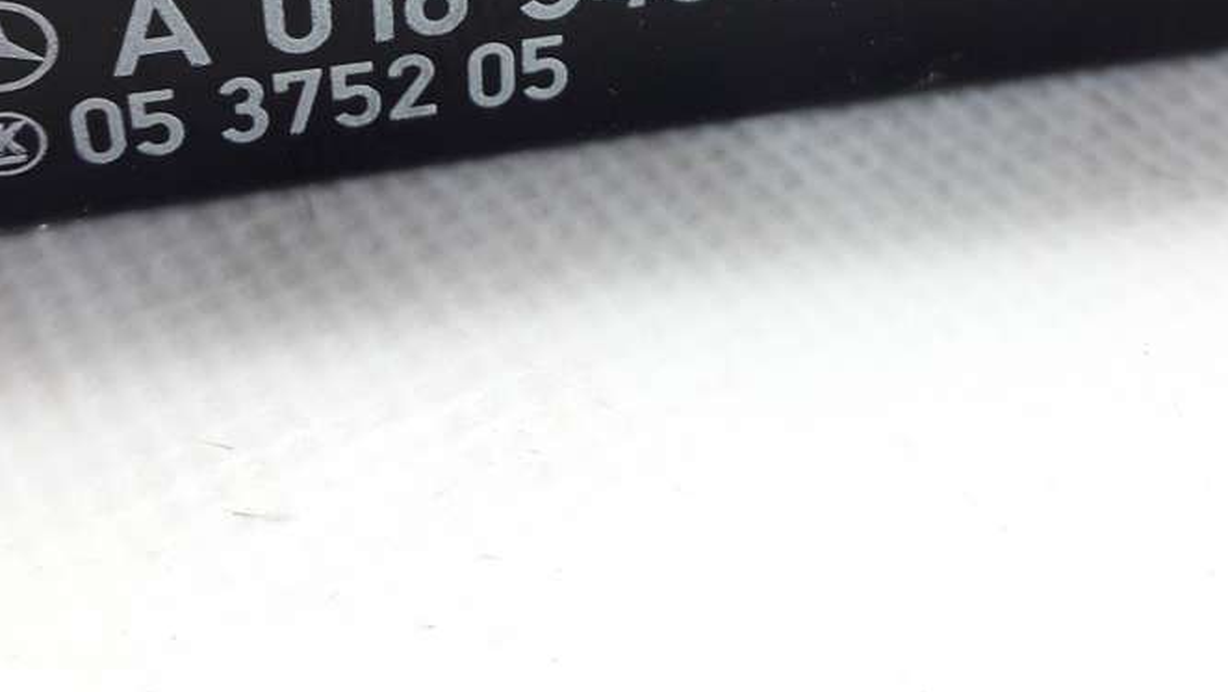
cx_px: 597
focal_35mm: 57
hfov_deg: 36.6
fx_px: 1857
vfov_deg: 20.0
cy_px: -102
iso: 80
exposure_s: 1/33
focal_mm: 3.7
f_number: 1.9
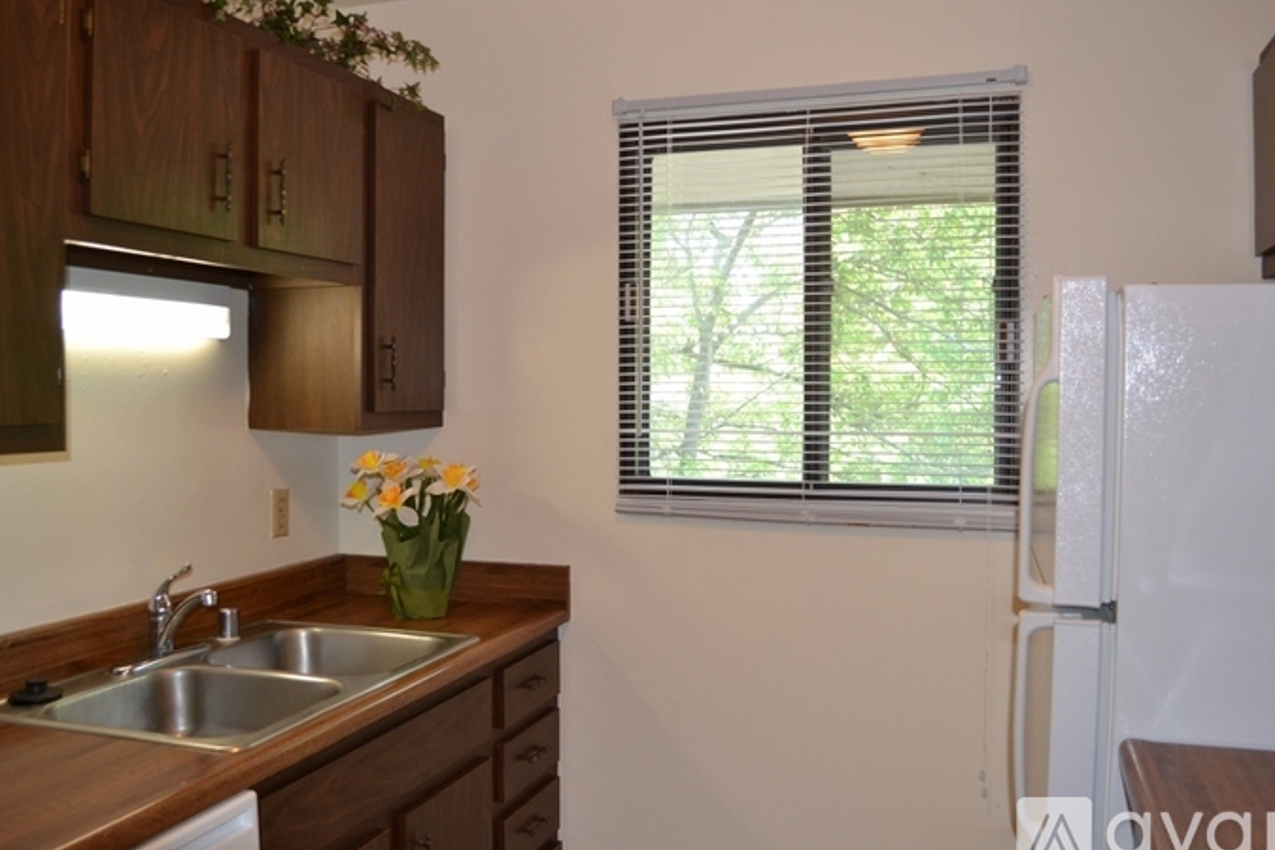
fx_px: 1062
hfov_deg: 61.9
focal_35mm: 30
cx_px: 614
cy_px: 400
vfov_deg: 43.6
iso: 400
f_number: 4
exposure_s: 1/60
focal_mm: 18
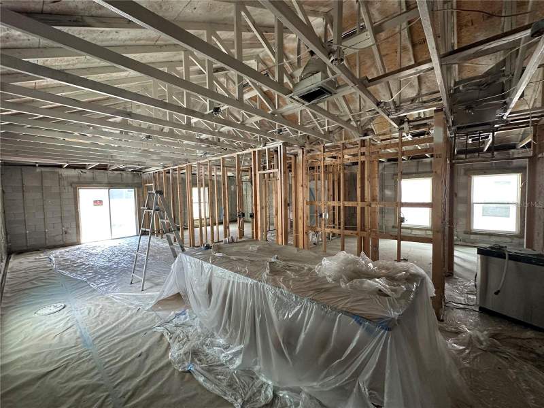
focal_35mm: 14
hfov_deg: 102.1
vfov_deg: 85.7
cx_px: 272
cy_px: 204
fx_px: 220
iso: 250
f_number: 2.2
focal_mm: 2.22
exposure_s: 1/99
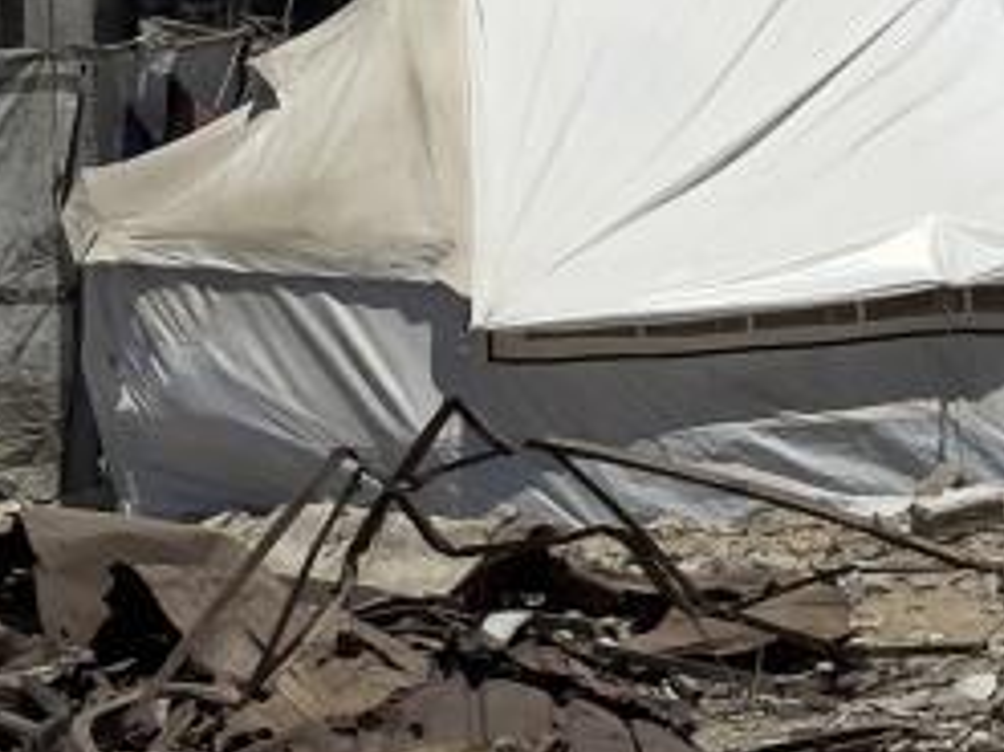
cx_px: 1106
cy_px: -463
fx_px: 6755
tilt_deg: +5.7
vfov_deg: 6.3
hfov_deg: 8.4
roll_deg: +0.3
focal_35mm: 233
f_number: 1.78
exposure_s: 1/13333
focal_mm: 6.76
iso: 50
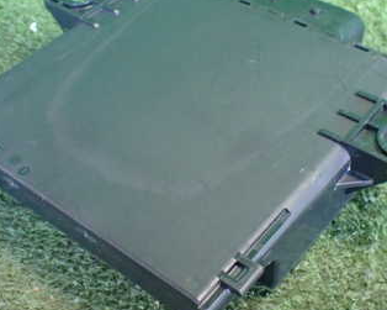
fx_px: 641
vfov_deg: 27.1
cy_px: 152
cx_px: 186
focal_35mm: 56
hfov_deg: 33.6
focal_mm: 5.4
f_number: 2.3
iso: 800
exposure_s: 1/40
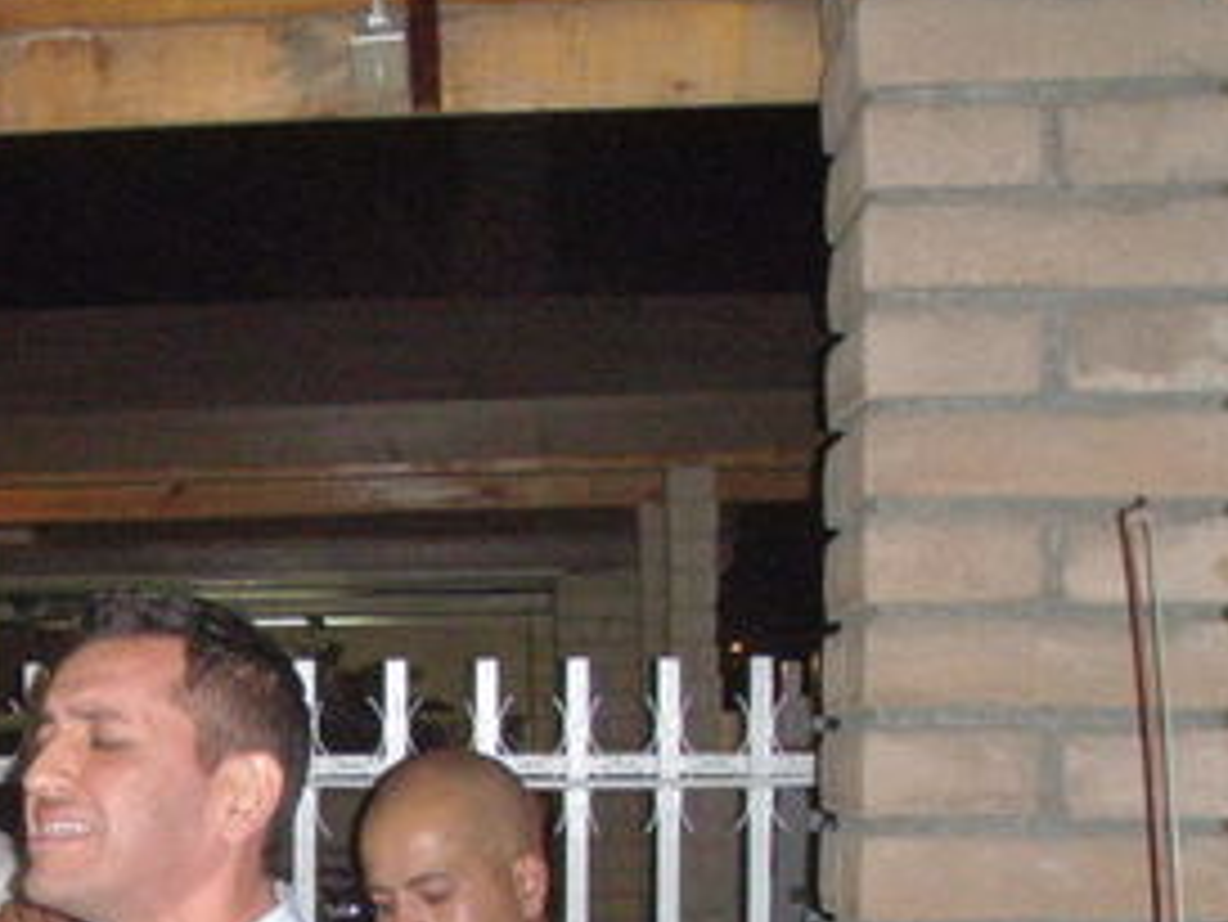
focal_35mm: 89
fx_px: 3159
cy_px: 940
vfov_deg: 16.2
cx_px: 13
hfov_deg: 21.3
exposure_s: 1/30
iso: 320
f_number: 3.5
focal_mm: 6.7
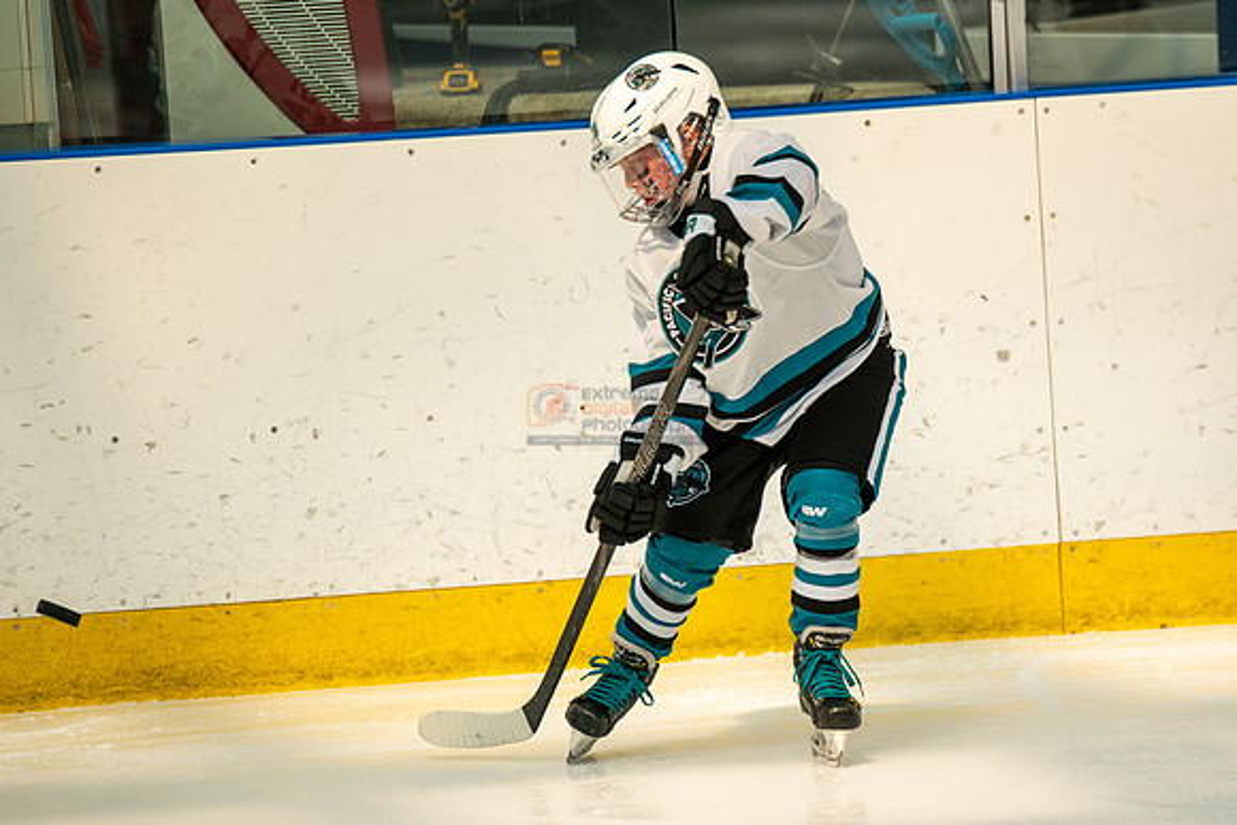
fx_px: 14325
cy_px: 413
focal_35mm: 417
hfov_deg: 4.9
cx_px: 820
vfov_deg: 3.3
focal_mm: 300
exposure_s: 1/5000
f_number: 3.2
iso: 1600
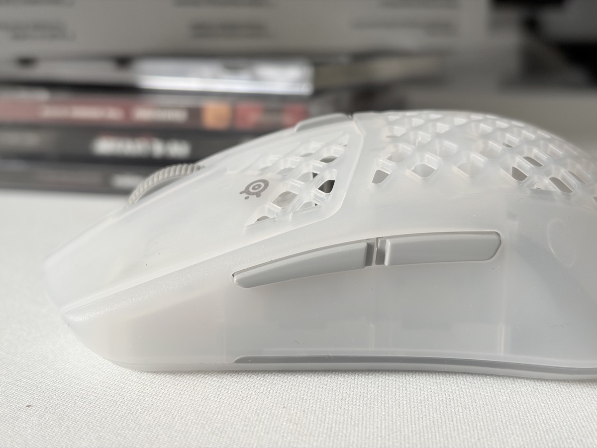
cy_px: 224
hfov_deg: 36.8
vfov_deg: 28.0
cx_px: 298
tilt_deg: -11.9
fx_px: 897
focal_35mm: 52
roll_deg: -0.3
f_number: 1.6
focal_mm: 5.96
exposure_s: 1/60
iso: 160
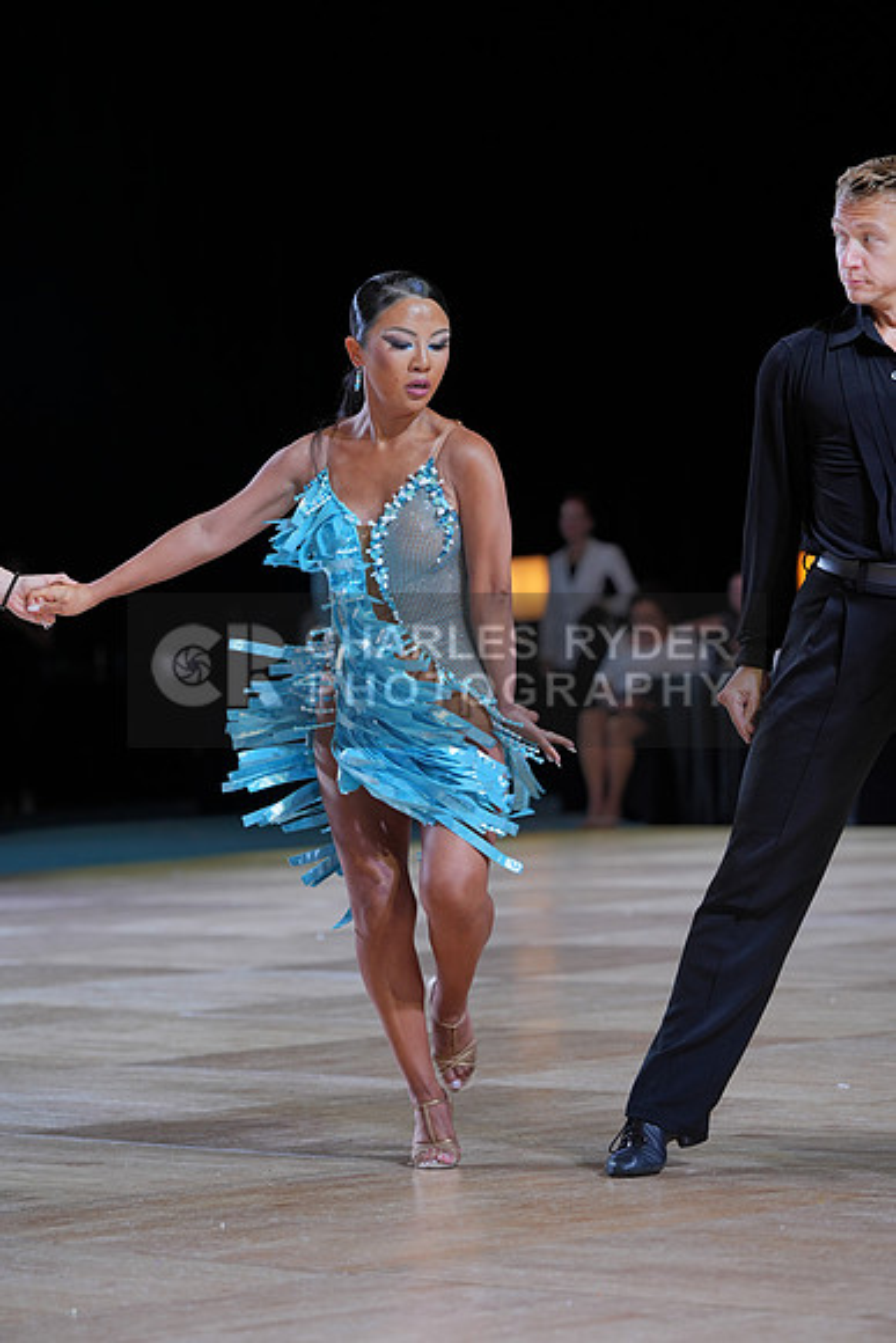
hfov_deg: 9.9
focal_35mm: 138
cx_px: 448
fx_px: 5149
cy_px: 672
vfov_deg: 14.9
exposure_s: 1/400
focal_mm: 138
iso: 500
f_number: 4
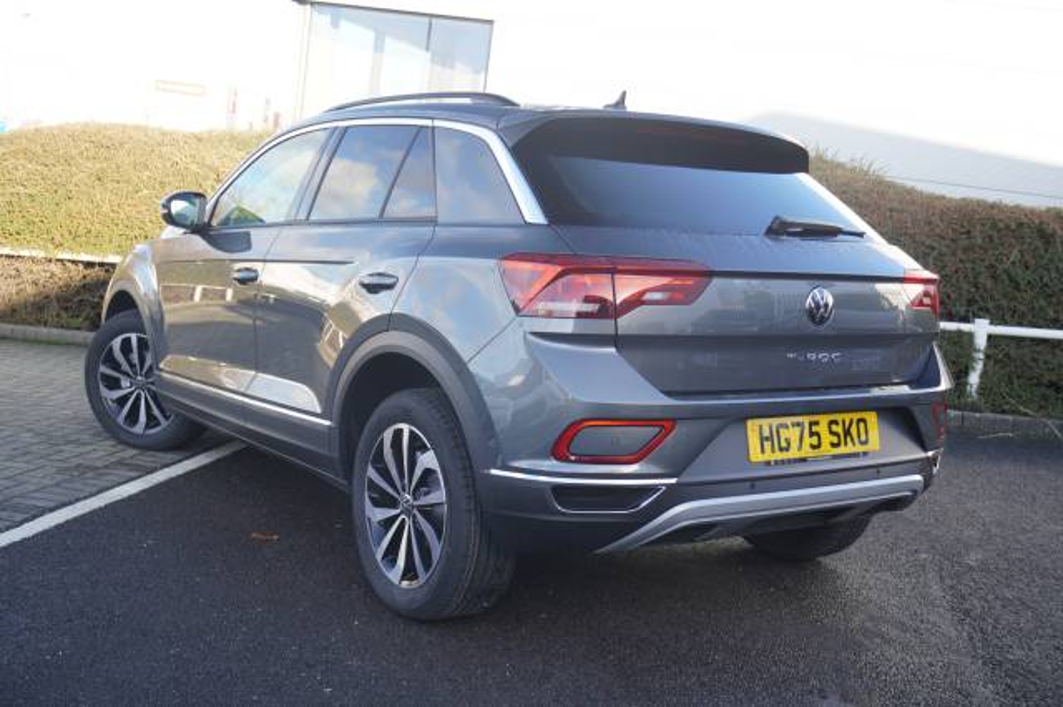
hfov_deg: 47.9
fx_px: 1195
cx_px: 532
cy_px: 354
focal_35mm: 40
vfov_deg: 33.0
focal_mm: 27
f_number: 4.5
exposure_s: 1/60
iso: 125
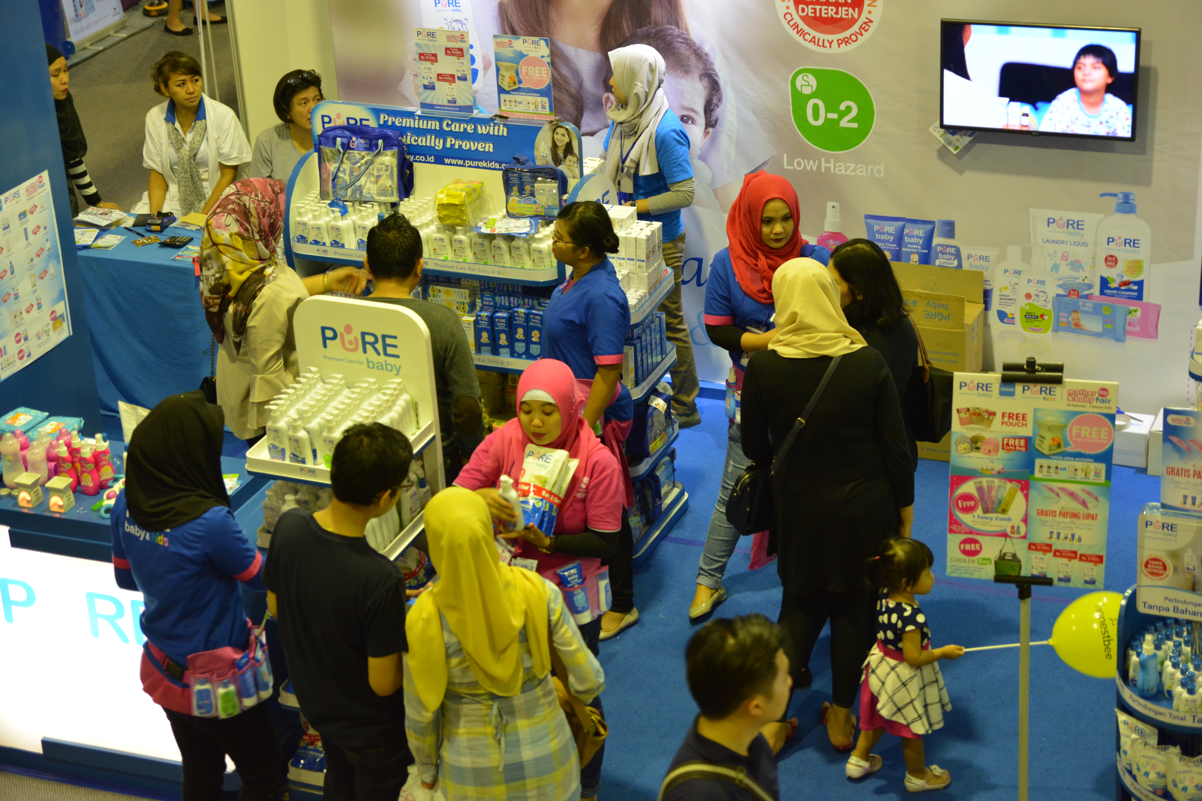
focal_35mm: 75
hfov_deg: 27.0
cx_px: 601
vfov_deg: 18.2
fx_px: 2504
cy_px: 400
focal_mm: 50
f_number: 3.5
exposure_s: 1/60
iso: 1100
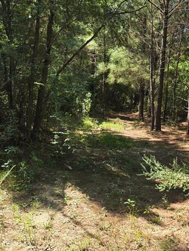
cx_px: 101
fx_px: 284
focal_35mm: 39
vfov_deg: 47.8
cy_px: 111
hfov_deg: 36.8
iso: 12
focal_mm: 6.3
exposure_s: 1/180
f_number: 1.7
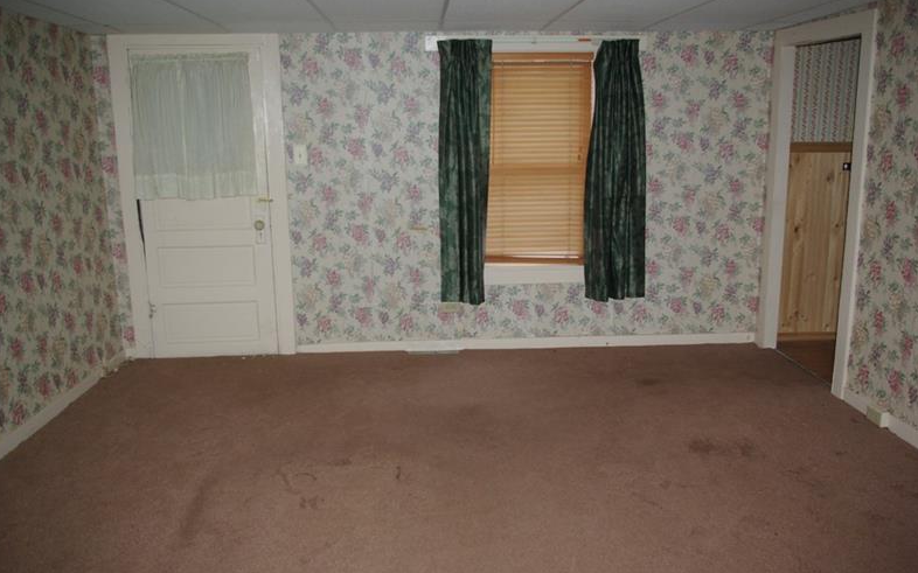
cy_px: 288
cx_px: 457
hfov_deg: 66.5
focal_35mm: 28
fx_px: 700
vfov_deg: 44.5
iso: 400
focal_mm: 18
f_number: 4
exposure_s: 1/30
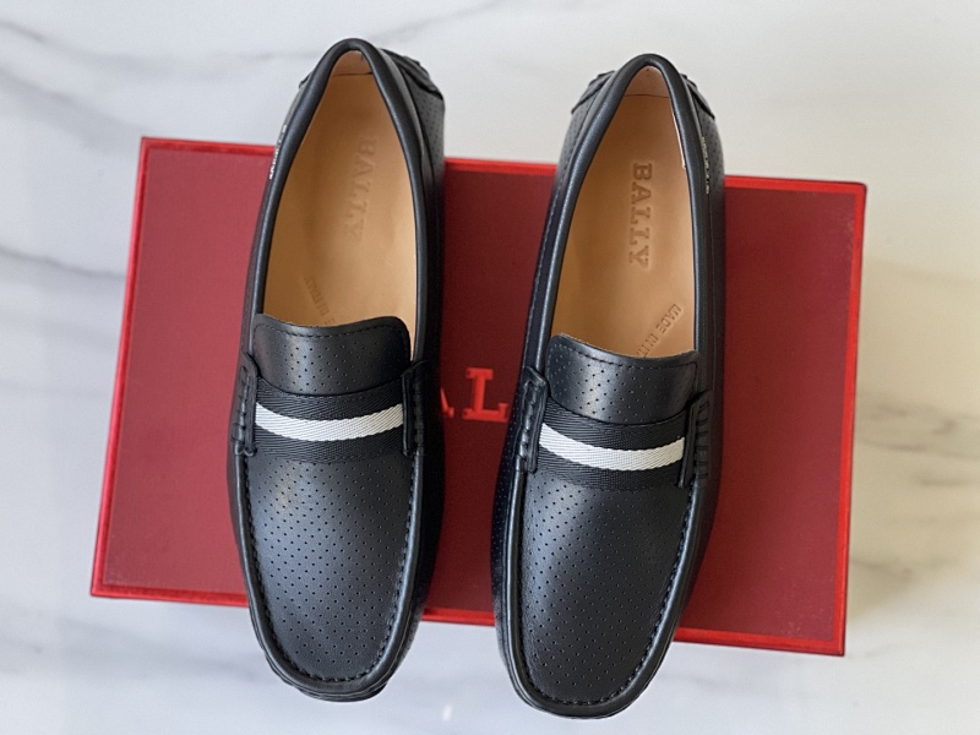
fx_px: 1812
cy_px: 368
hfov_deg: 30.3
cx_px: 490
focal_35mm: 64
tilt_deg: -81.9
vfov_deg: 22.9
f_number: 2.2
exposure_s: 1/76
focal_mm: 7.5
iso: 250
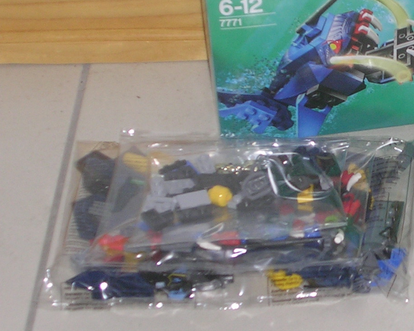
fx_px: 2022
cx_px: 440
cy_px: 115
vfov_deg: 9.4
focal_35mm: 165
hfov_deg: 11.5
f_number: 3.9
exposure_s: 1/60.1
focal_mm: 11.5
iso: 50
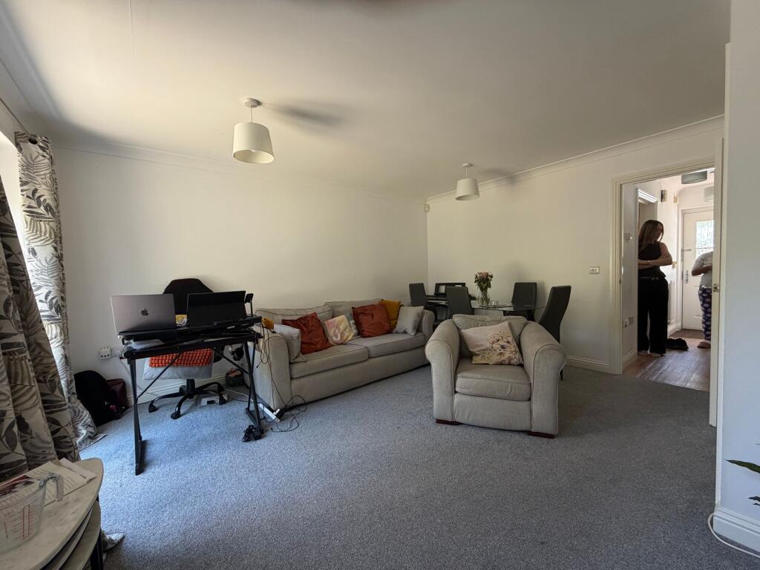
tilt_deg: -3.0
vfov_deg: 85.7
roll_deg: +2.8
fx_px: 307
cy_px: 285
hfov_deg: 102.1
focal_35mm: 14
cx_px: 380
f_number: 2.2
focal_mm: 2.22
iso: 250
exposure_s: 1/121
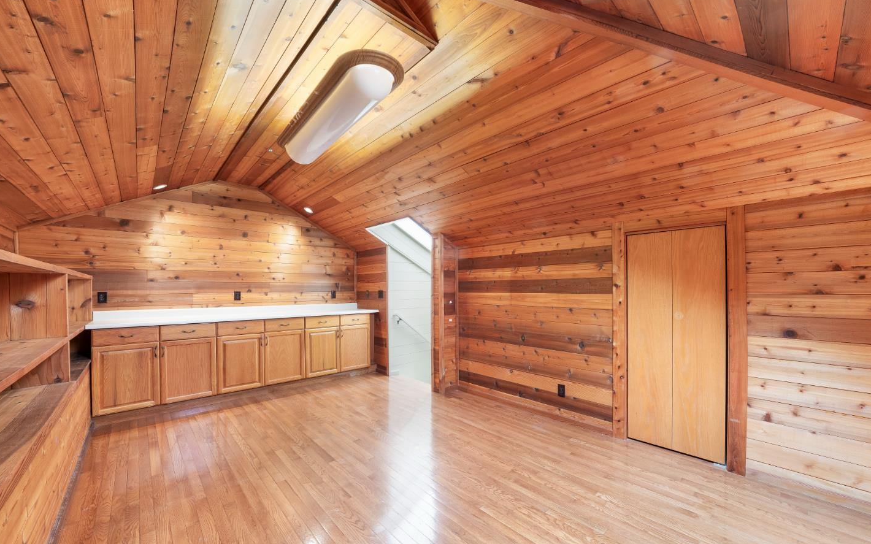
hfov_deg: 105.3
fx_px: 332
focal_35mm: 14
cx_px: 442
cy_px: 282
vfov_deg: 78.6
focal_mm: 13
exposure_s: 1/1.25
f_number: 11
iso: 100
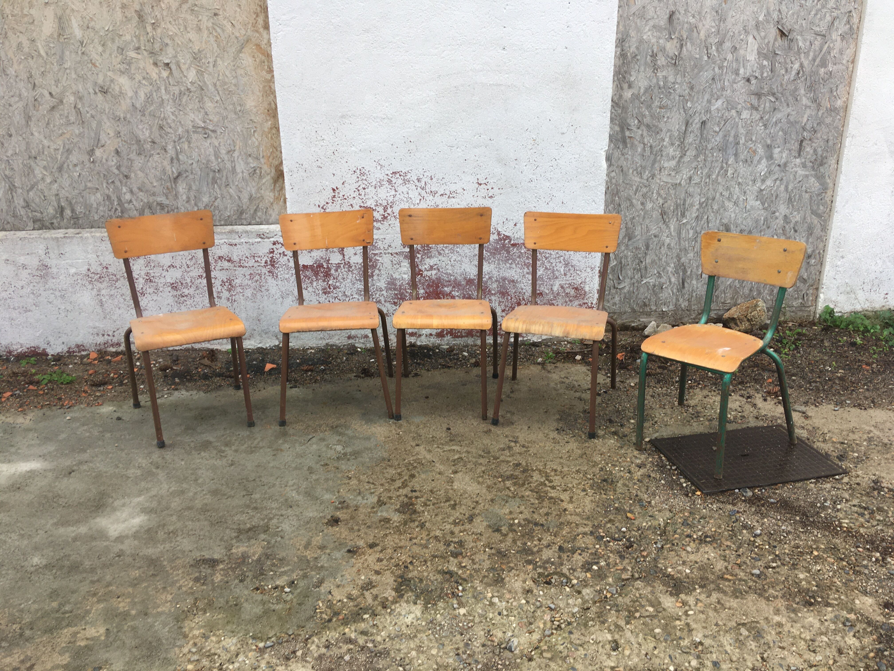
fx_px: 749
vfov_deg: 48.2
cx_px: 447
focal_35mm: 29
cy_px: 336
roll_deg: -0.9
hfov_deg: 61.7
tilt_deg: -16.4
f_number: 2.2
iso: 32
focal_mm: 4.15
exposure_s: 1/100
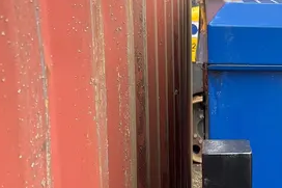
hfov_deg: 26.3
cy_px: 160
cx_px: 278
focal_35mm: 73
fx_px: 571
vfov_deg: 18.4
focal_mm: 5.96
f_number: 1.6
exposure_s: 1/193
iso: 40
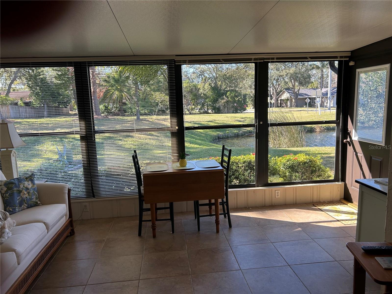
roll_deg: +2.5
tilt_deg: -9.2
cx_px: 196
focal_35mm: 26
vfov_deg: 53.1
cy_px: 147
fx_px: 294
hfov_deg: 67.3
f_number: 1.5
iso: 50
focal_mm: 5.7
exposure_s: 1/377
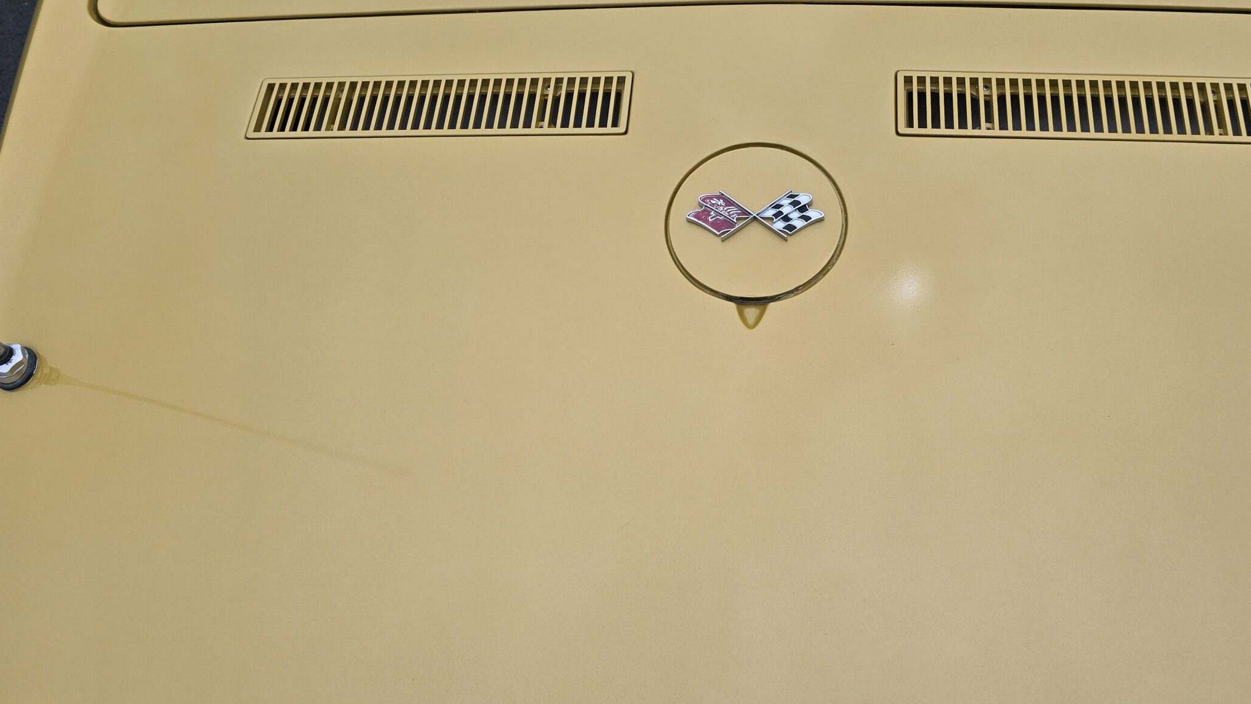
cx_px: 742
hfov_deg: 62.1
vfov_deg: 37.8
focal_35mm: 31
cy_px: 341
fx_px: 1028
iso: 12
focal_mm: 6.3
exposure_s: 1/1019
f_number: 1.7
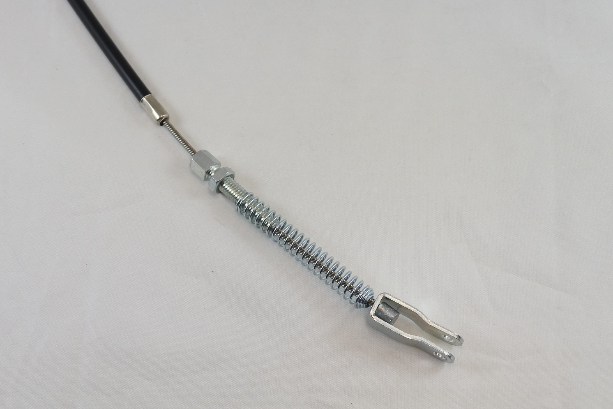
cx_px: 306
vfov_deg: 36.9
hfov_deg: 53.1
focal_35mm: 36
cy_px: 204
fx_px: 613
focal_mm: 13.7
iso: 400
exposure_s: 1/250
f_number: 4
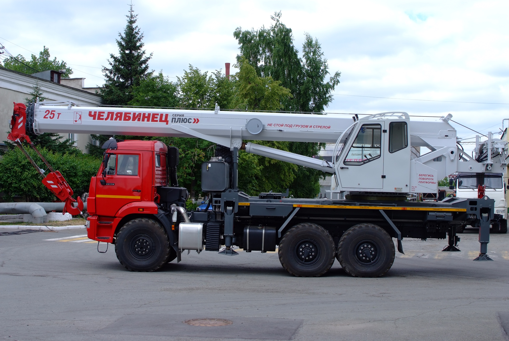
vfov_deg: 25.6
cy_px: 170
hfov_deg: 37.5
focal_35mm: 53
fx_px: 750
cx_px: 254
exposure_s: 1/320
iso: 200
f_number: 8
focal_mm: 35
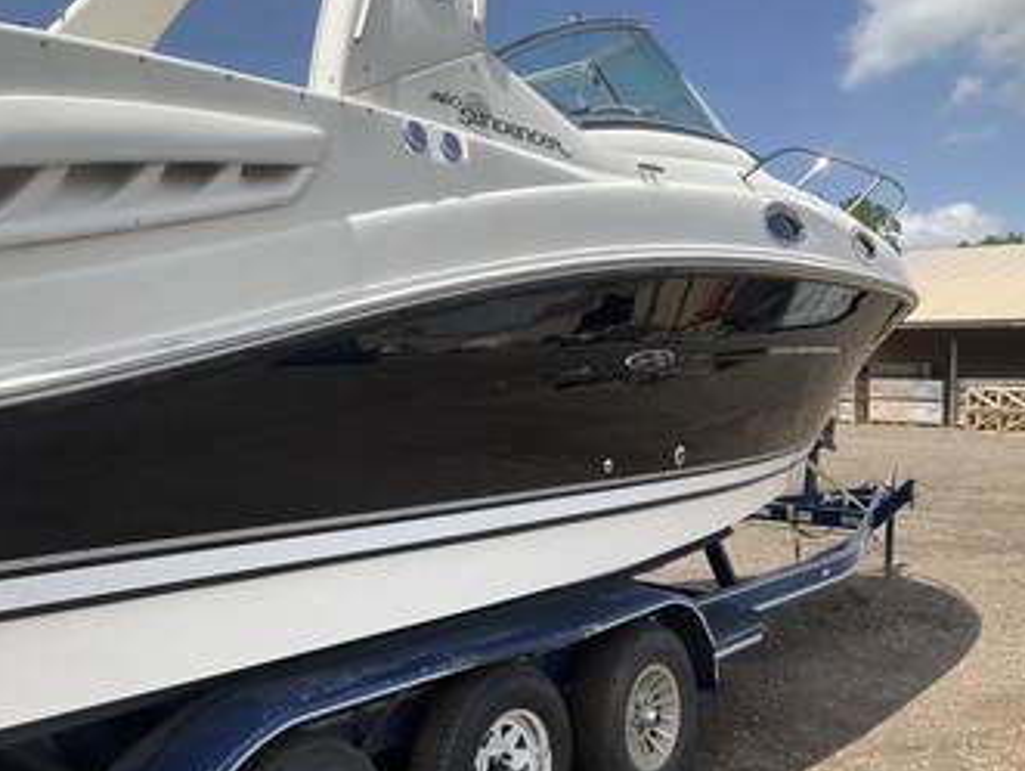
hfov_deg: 52.2
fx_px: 1037
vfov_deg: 40.8
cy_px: 399
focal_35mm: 35
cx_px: 412
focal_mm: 3
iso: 25
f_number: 1.8
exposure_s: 1/1626
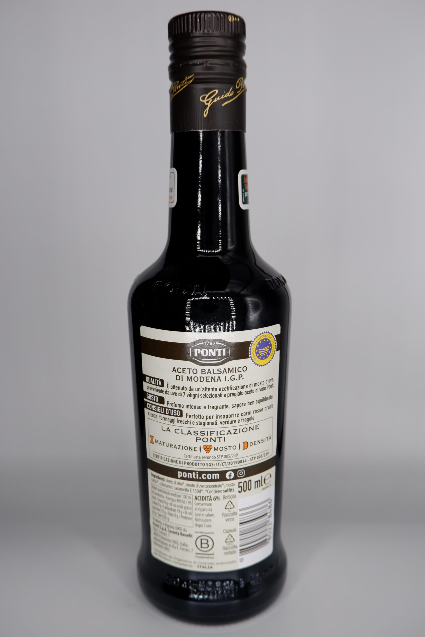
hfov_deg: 40.0
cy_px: 318
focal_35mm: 33
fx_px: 584
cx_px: 212
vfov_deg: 57.2
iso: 200
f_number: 5
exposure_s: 1/210
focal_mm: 22.8
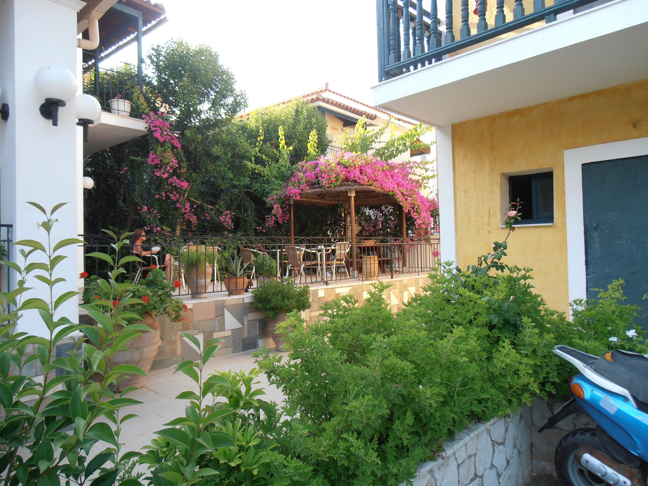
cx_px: 324
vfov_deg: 56.8
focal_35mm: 24
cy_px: 243
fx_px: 449
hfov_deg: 71.6
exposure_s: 1/160
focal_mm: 4.2
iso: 80
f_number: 3
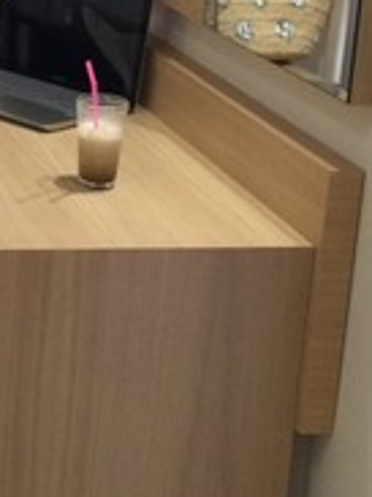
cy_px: 43
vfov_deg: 20.2
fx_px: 1363
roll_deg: -1.6
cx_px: -114
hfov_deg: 14.8
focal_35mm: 95
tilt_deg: -12.6
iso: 250
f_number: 2.2
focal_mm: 4.15
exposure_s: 1/30
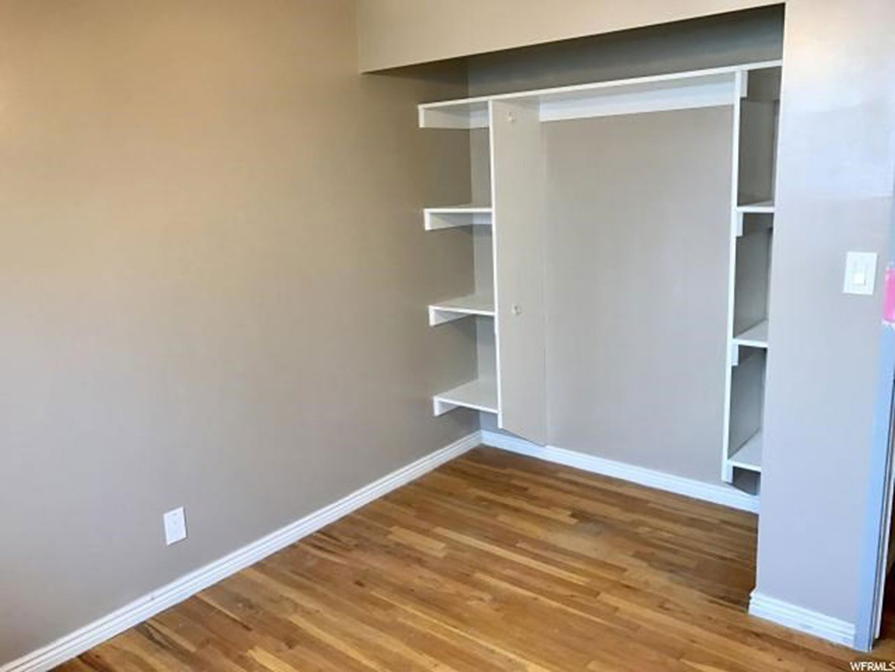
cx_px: 448
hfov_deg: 63.4
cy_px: 336
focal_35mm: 28
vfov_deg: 49.7
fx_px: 724
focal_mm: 3.99
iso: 40
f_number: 1.8
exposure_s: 1/30
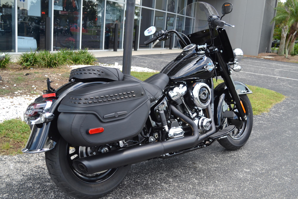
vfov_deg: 36.9
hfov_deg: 53.1
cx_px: 149
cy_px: 100
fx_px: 298
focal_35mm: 36
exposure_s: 1/125
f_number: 5.6
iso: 160
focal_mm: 24
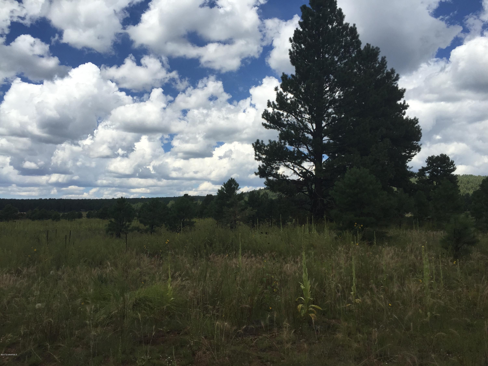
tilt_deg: +3.4
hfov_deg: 61.7
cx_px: 244
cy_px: 183
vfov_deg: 48.2
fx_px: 409
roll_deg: -1.3
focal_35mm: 29
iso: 32
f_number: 2.2
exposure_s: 1/2639
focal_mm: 4.15
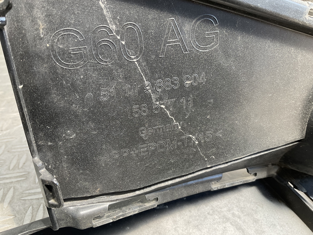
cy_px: 118
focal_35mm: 29
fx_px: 262
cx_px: 156
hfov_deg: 61.7
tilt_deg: -24.2
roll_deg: +0.7
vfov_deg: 48.2
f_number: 1.8
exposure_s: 1/100
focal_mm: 3
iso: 32
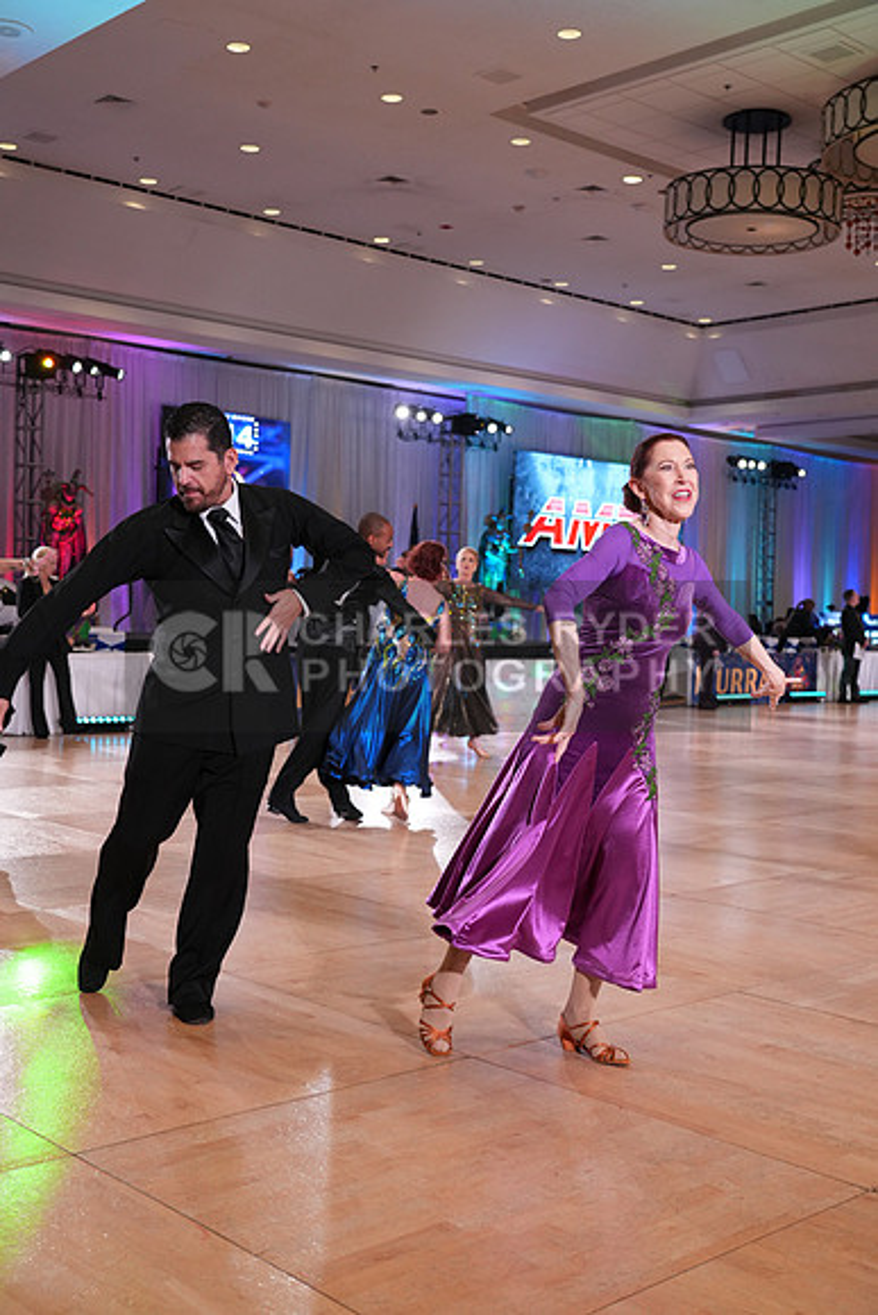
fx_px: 1389
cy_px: 658
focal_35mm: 38
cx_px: 439
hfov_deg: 35.1
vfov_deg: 50.7
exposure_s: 1/400
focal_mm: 38
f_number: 4
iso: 2000
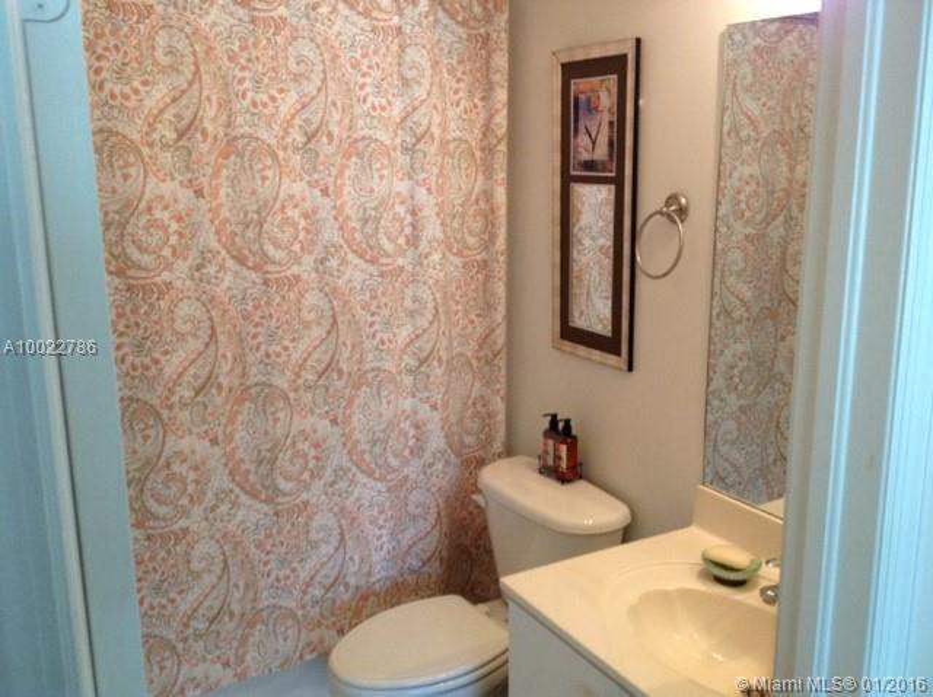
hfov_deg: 52.7
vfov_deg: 40.6
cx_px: 466
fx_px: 942
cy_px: 348
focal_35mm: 35
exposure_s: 1/15
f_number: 2.4
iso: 200
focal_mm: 4.28
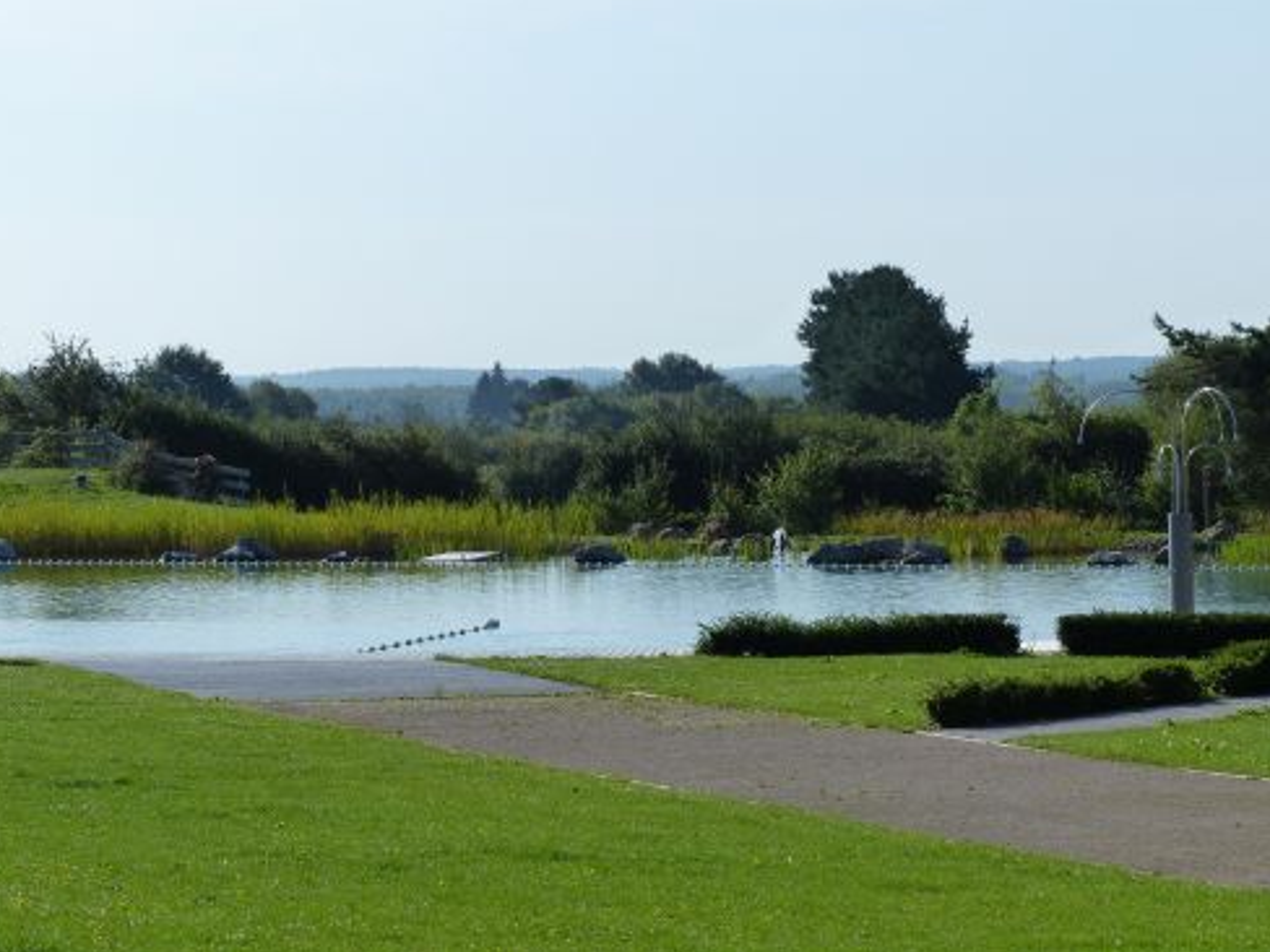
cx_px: 638
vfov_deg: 9.1
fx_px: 6017
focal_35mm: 164
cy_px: 477
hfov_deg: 12.0
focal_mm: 28.7
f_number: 4.5
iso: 160
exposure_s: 1/1600
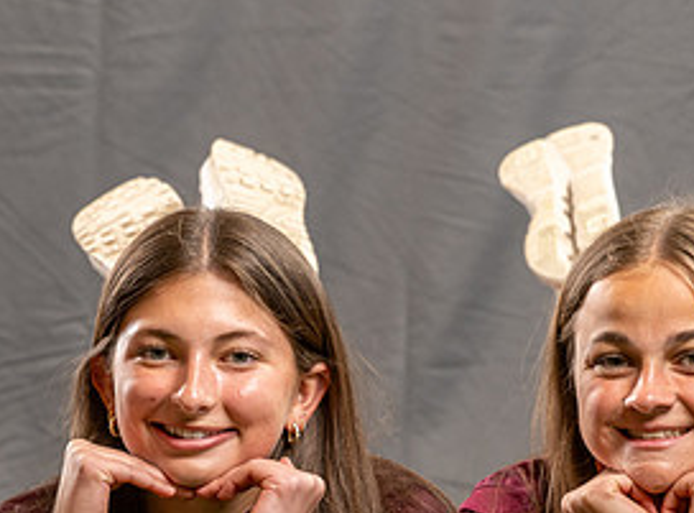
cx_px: 269
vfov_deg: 5.6
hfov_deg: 7.6
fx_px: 5225
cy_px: 631
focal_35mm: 262
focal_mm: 87
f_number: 5
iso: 400
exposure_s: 1/200
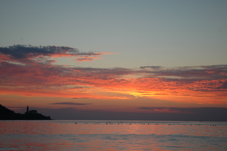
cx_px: 114
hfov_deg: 26.0
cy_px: 76
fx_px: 491
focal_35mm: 78
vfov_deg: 17.5
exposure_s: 1/125
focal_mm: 52
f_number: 4.5
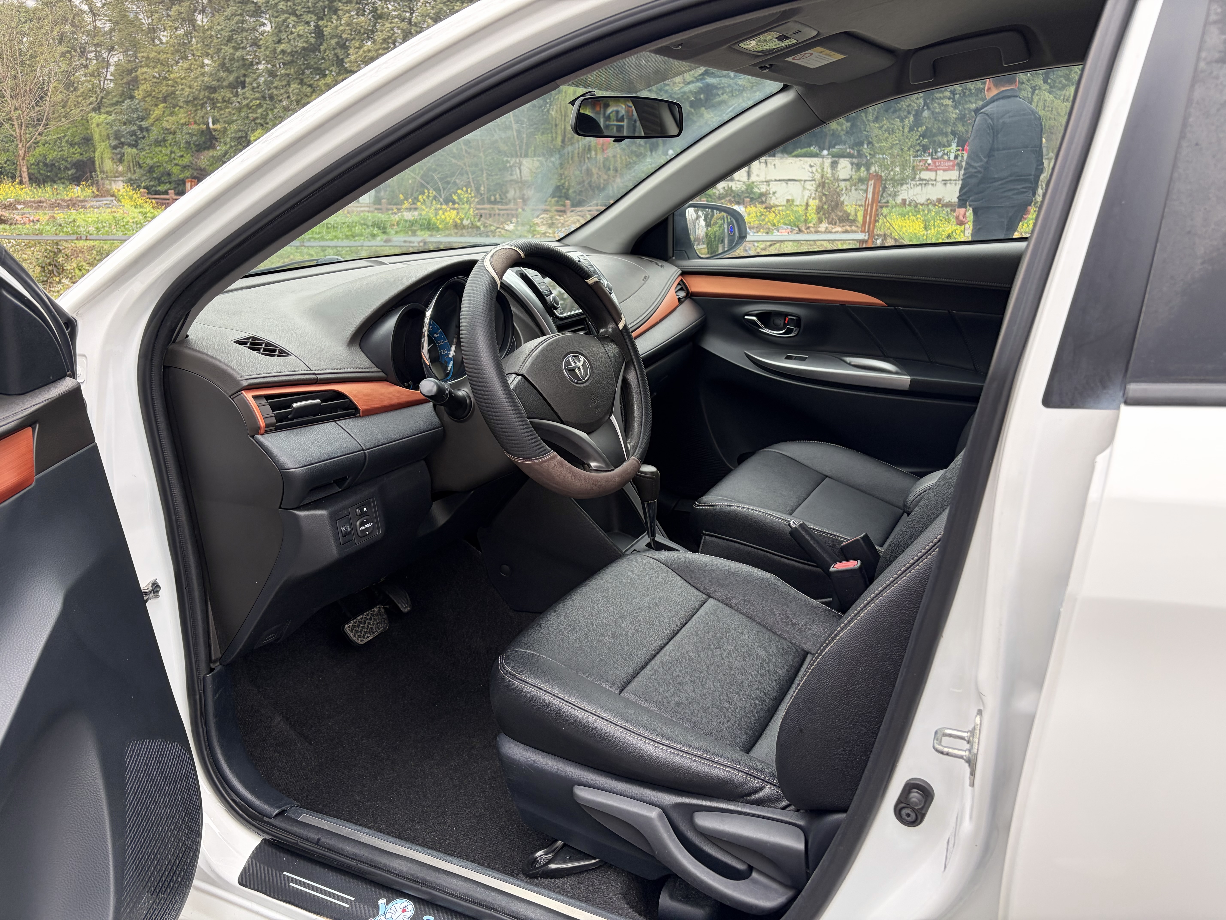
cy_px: 460
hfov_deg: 67.3
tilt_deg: -16.2
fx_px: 921
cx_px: 613
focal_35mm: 26
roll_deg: -0.2
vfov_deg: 53.1
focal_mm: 5.96
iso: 64
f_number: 1.6
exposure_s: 1/121
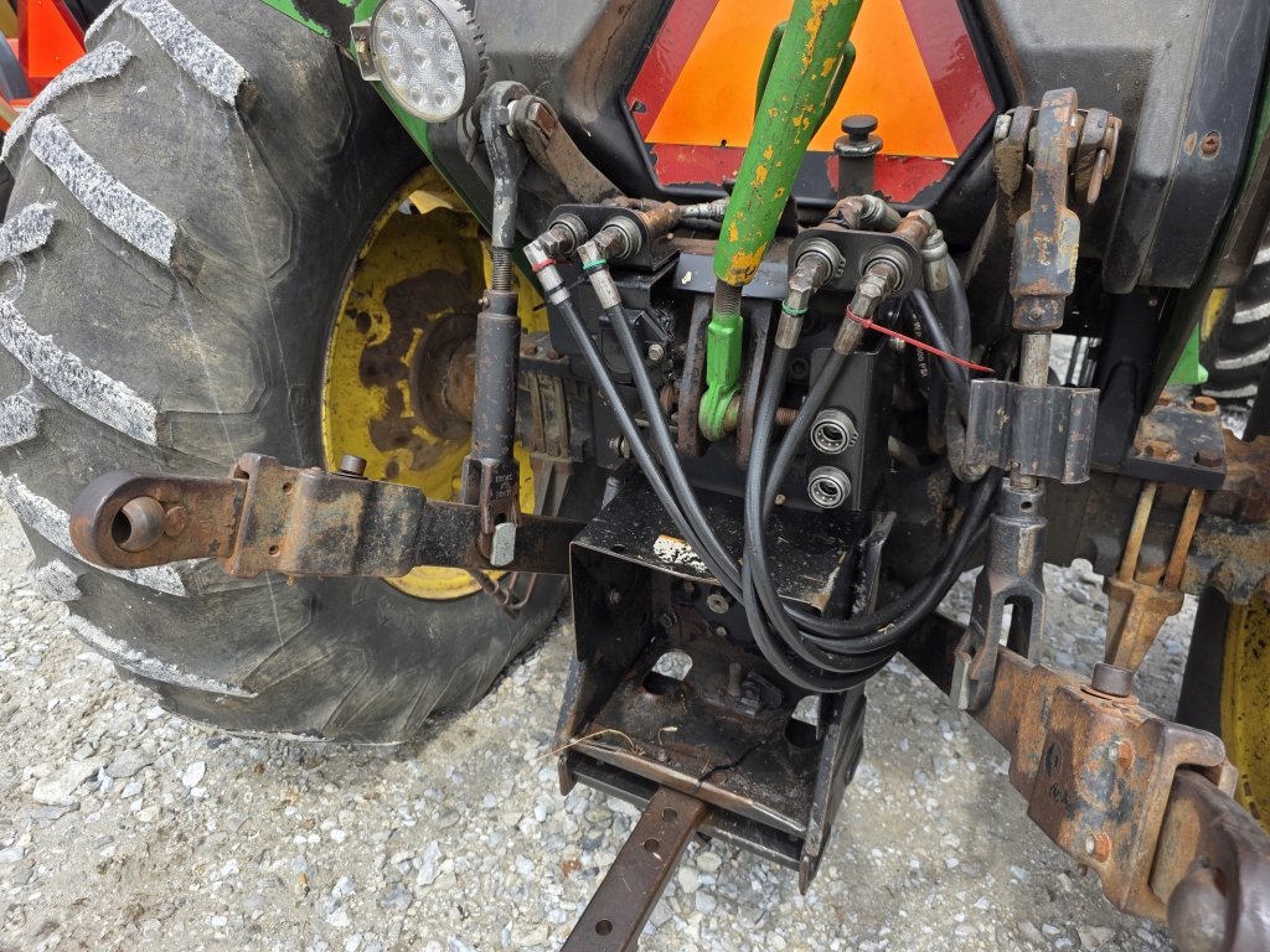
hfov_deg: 73.9
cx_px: 635
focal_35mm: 23
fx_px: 844
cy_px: 476
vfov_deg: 58.9
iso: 80
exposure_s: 1/2134
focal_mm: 6.3
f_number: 1.7
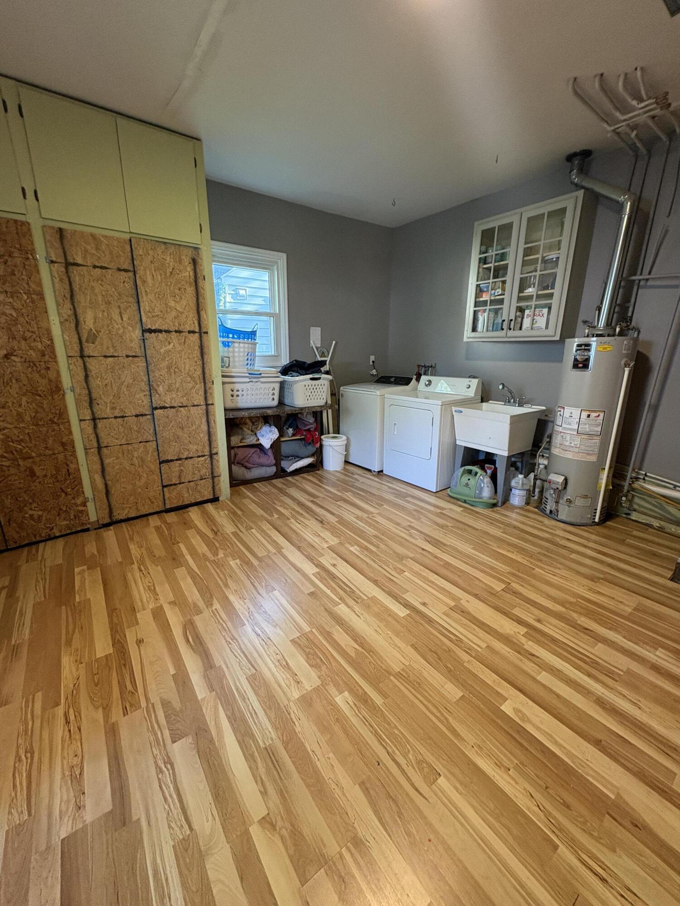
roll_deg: -1.1
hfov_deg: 85.7
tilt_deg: -16.7
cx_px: 340
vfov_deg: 102.1
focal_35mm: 14
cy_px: 453
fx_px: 367
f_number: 2.2
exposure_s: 1/60
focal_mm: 2.22
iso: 320
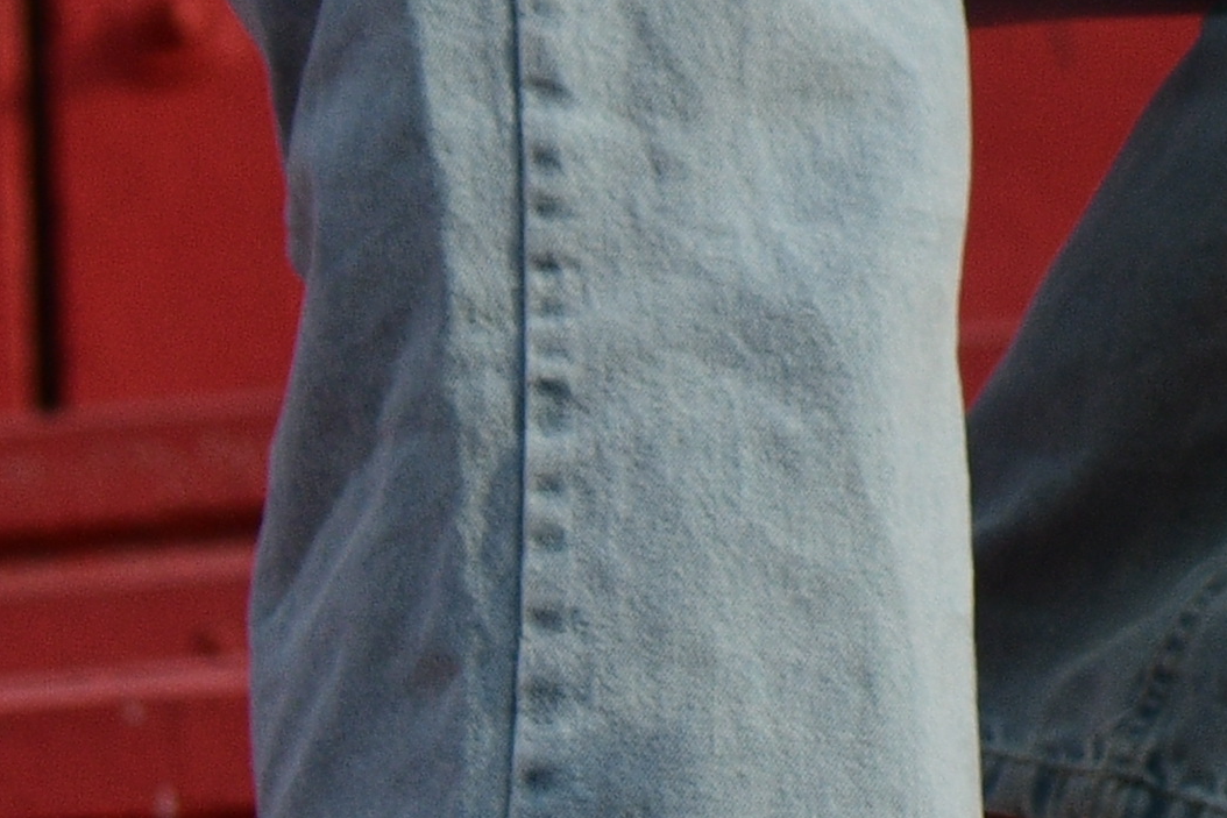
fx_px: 12816
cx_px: 1539
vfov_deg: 3.6
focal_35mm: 376
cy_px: -1216
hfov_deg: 5.5
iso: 400
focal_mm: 48
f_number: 4
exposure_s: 1/3200
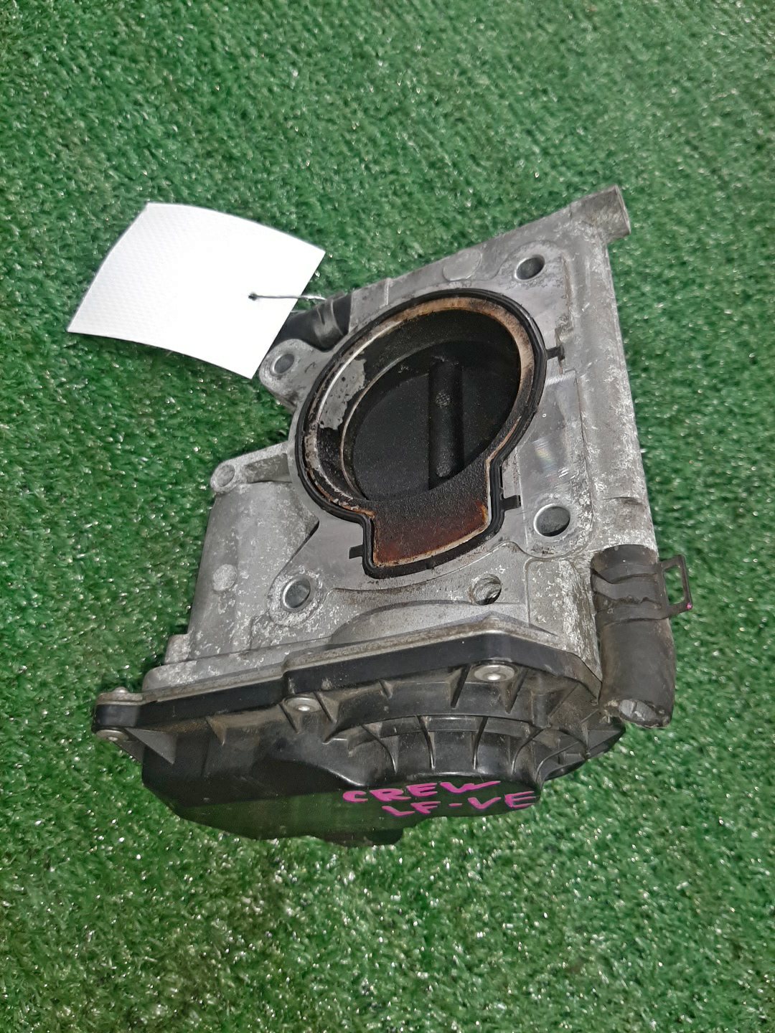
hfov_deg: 53.1
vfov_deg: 67.3
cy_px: 516
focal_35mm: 26
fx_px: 776
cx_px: 388
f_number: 1.7
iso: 95
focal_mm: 3.93
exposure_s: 1/50
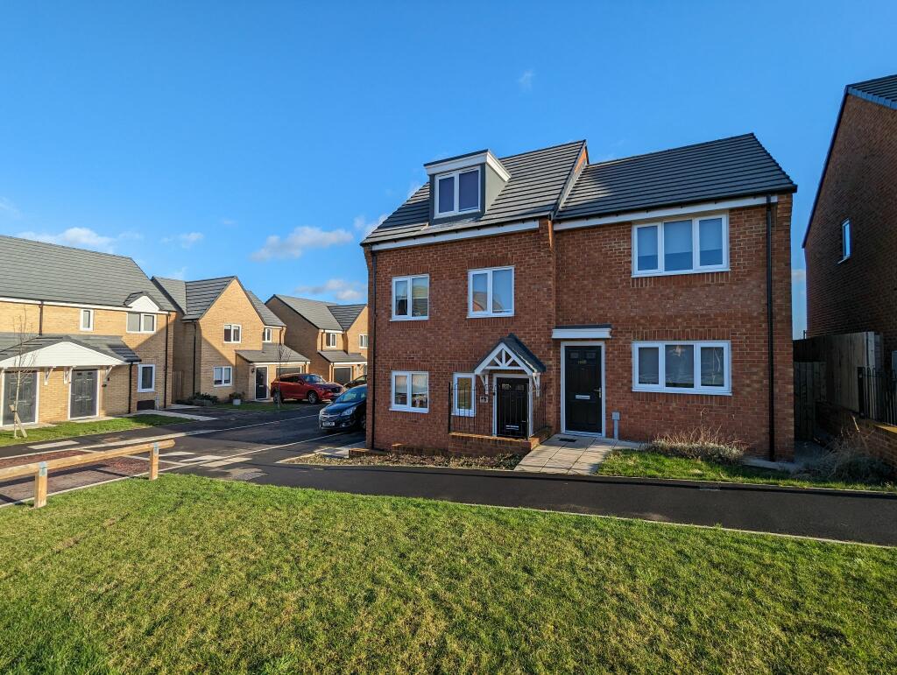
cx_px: 448
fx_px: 415
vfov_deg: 78.2
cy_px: 338
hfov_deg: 94.4
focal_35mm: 16
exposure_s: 1/1637
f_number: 2.2
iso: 45
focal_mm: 2.35
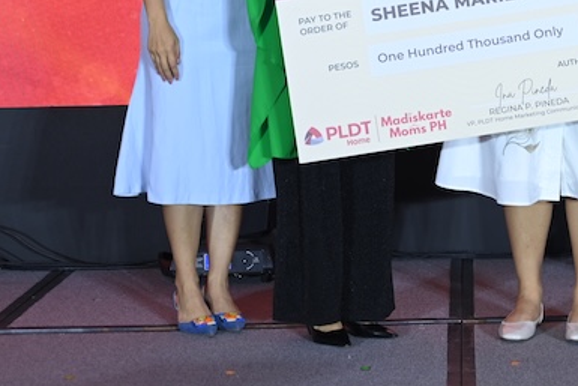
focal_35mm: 130
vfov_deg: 10.4
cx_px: 533
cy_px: -30
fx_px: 2088
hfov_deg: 15.6
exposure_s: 1/200
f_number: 2.8
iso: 250
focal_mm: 50
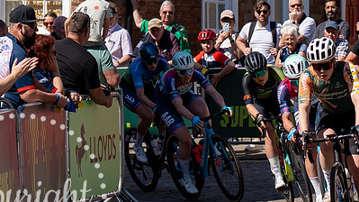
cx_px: 330
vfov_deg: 3.5
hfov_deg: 6.3
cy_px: -6
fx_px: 3254
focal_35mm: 342
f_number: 4
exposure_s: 1/1250
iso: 100
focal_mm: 70
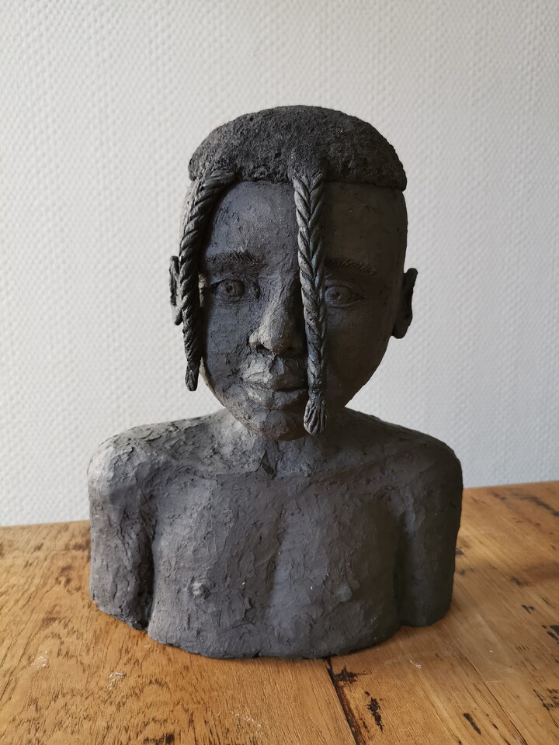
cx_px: 280
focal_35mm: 27
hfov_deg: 51.4
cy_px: 372
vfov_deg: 65.3
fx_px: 581
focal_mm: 5.58
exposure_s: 1/100
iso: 200
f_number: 1.8
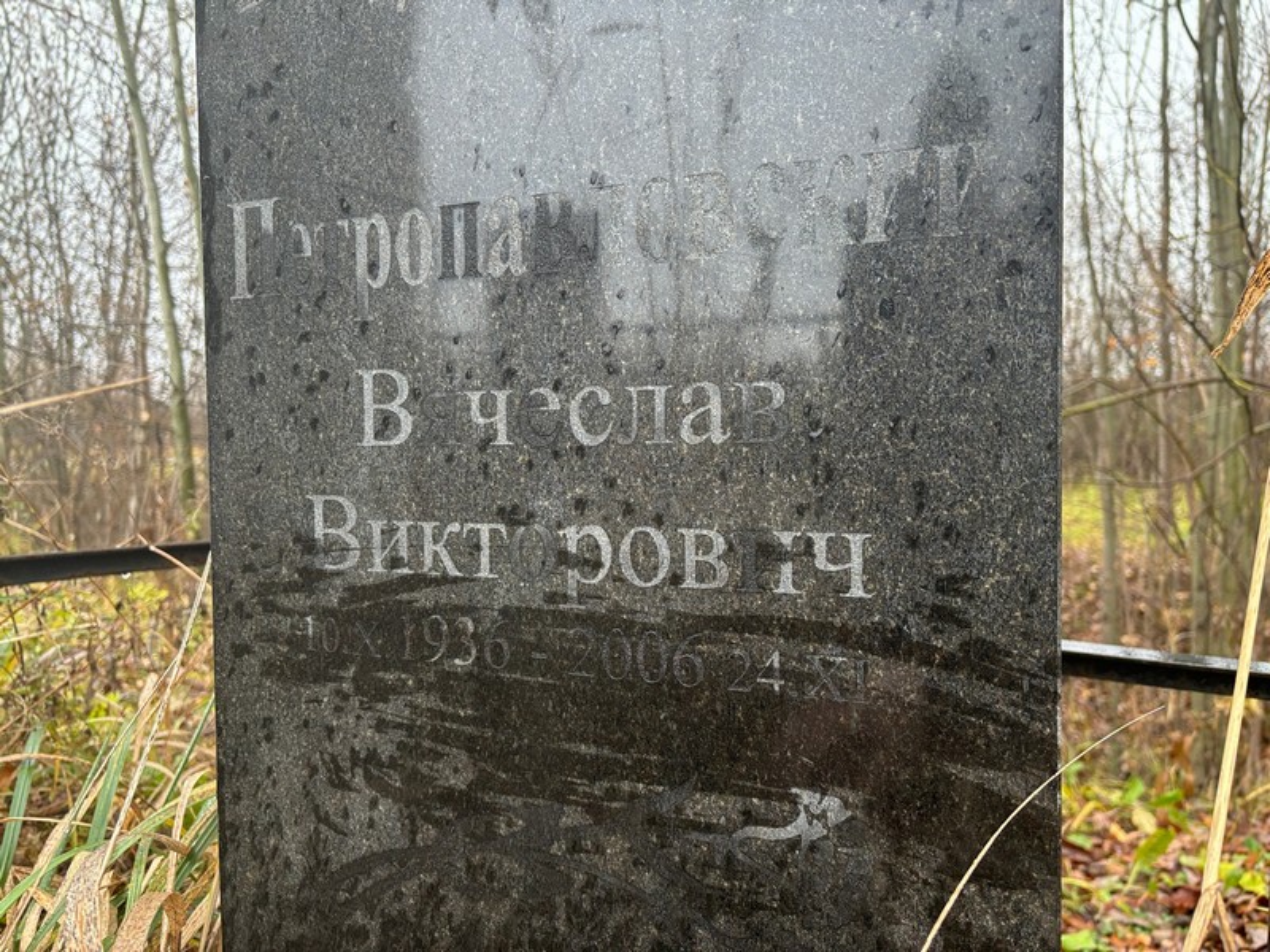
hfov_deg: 67.3
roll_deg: -0.1
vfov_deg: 53.1
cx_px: 635
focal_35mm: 26
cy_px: 476
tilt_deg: -2.4
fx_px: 954
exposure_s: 1/103
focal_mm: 5.96
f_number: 1.6
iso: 125
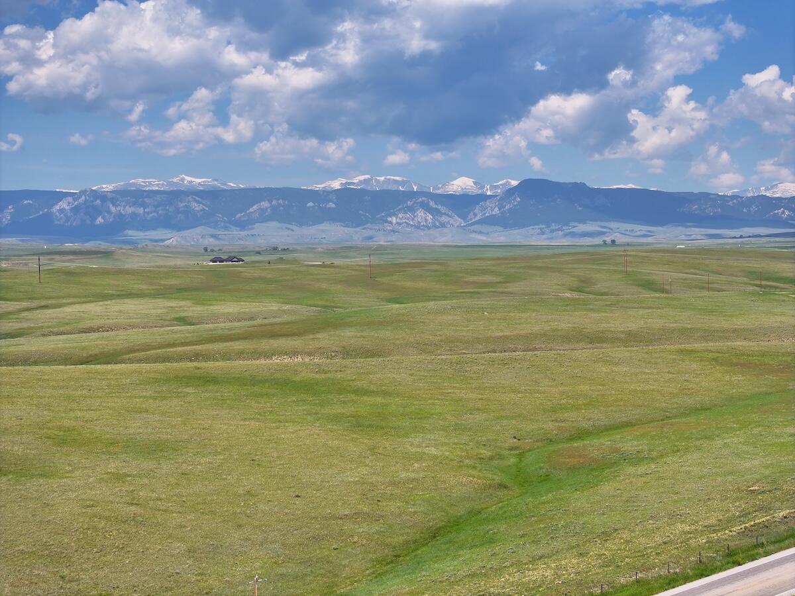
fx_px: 1608
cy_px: 298
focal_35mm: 70
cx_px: 398
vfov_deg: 21.0
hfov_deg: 27.8
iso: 110
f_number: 2.8
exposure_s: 1/1250
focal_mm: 19.35
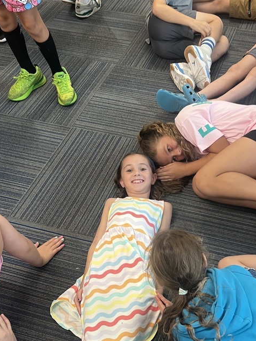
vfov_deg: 44.3
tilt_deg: -49.1
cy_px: 221
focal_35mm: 42
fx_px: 414
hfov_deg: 33.9
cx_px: 175
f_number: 1.6
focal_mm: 5.1
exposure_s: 1/75
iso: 125
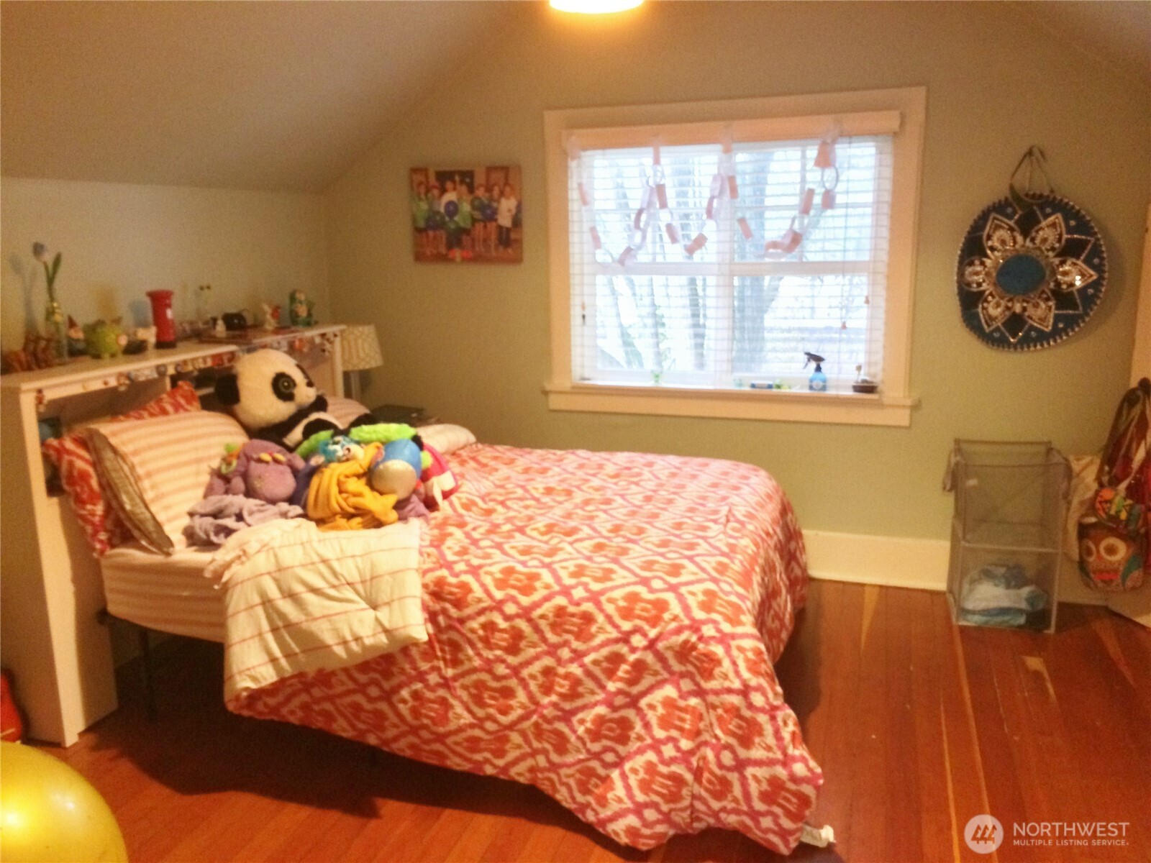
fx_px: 998
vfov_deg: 46.8
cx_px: 576
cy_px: 432
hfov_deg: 60.0
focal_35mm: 30
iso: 400
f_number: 2.2
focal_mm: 4.12
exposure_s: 1/15
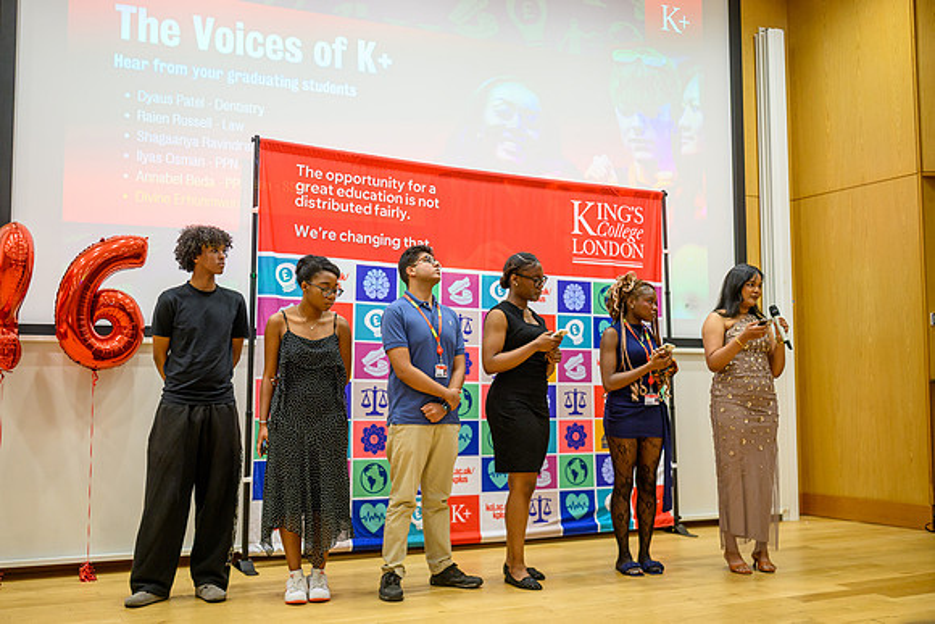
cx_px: 468
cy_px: 312
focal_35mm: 36
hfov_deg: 52.6
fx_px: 945
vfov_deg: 36.5
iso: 2000
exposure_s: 1/400
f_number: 2
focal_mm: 36
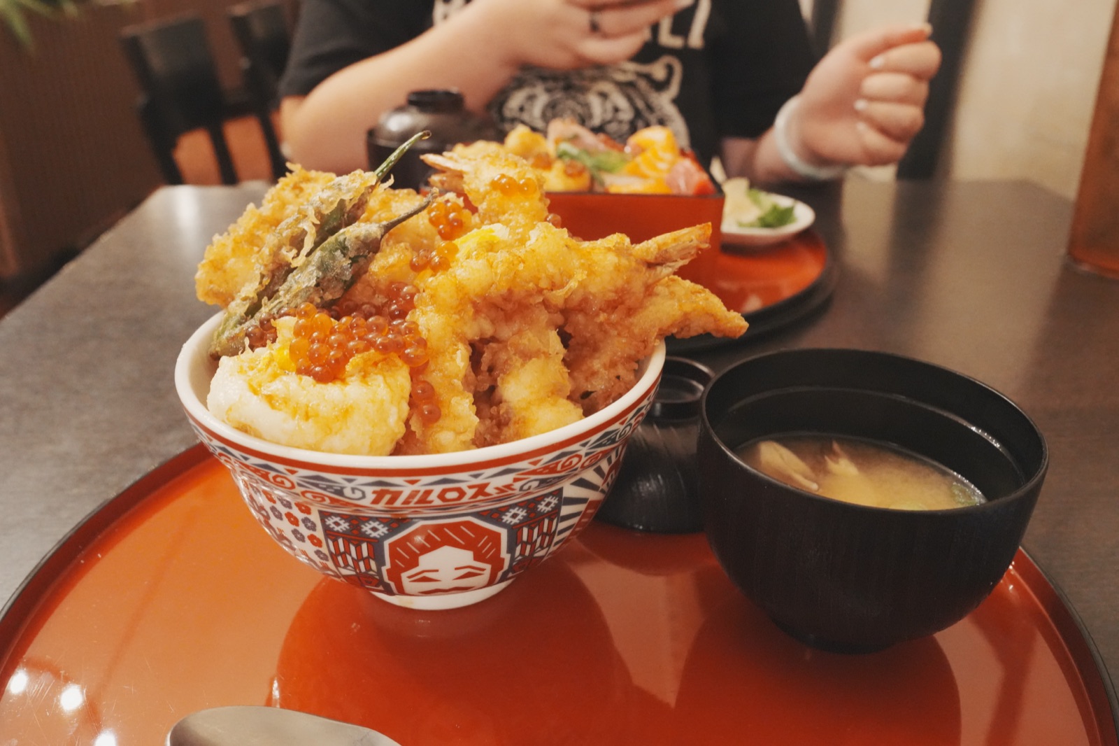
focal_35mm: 30
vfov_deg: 43.6
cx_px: 560
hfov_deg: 61.9
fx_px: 932
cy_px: 373
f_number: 9
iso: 12800
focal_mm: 30
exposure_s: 1/13
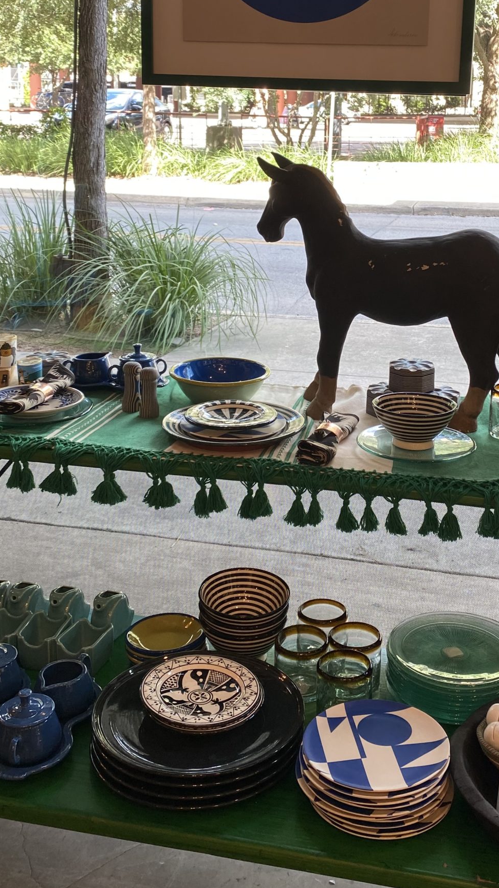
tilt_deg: -10.6
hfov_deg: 28.1
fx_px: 988
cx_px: 336
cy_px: 292
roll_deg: -0.9
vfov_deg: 47.5
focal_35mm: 42
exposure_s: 1/120
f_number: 1.8
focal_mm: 4.25
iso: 40
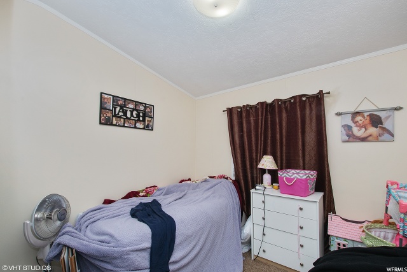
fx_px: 170
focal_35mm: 15
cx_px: 204
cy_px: 136
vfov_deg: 77.4
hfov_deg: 100.4
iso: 320
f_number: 9.5
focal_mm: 10
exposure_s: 1/8
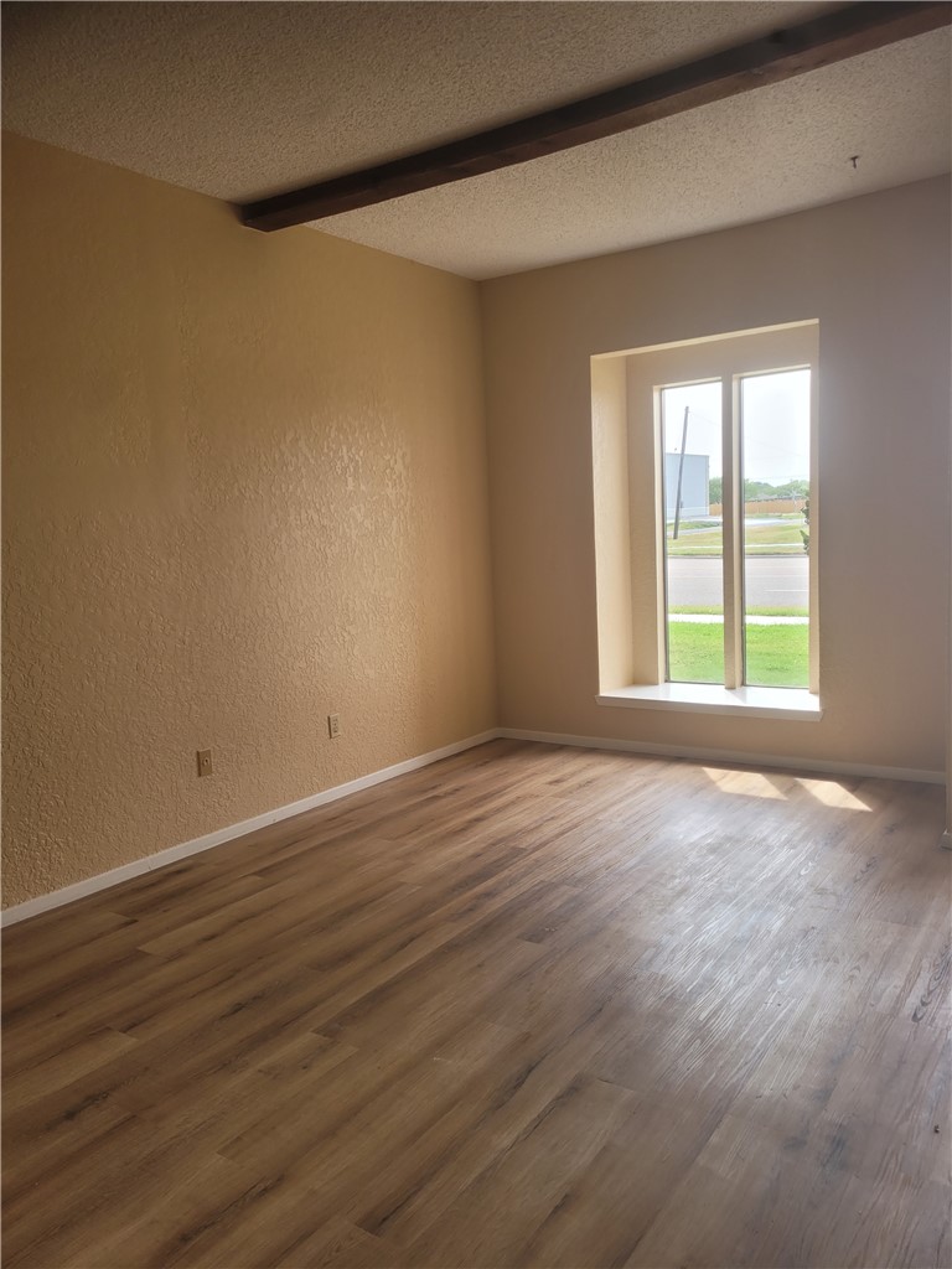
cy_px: 634
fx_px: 953
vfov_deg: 67.3
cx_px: 476
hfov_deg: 53.1
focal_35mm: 26
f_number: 1.8
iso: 40
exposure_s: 1/120
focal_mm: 5.4
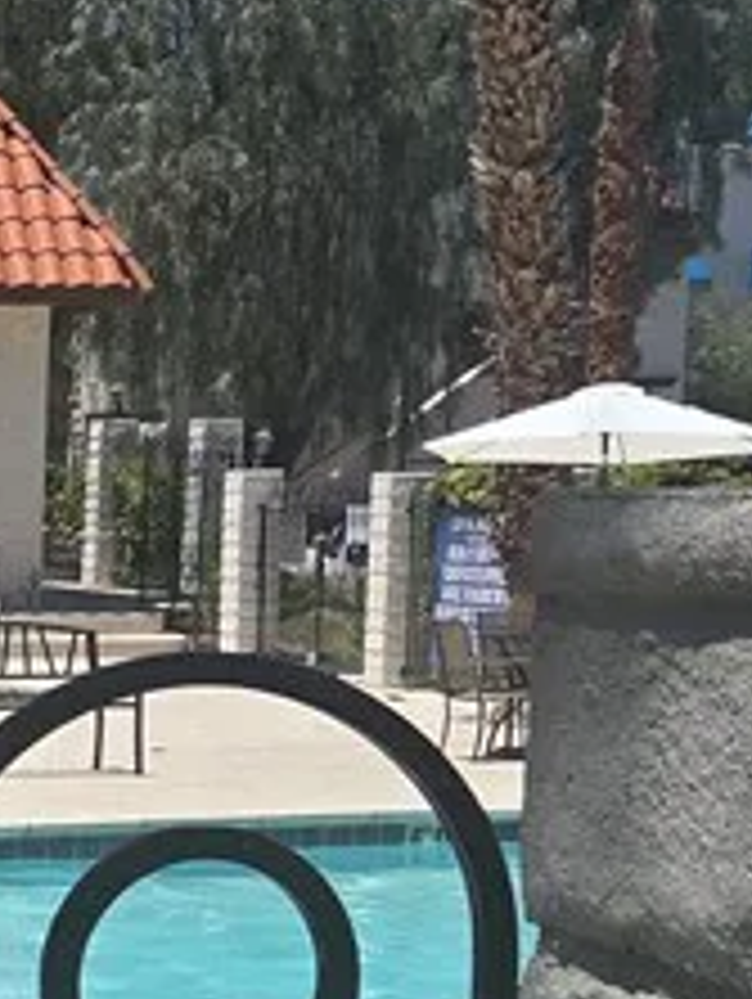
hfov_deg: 12.4
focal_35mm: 106
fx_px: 3064
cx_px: -729
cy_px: 810
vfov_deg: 18.3
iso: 80
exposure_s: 1/5261
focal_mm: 5.4
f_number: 1.8
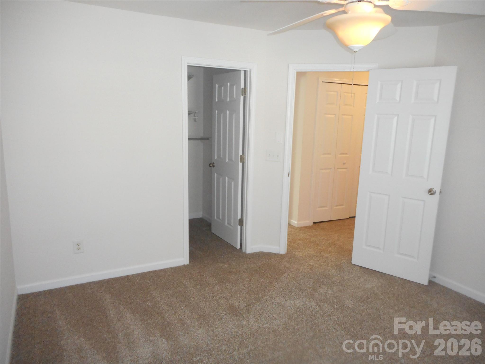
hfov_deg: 69.4
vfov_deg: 54.9
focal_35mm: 25
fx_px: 350
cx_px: 242
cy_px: 182
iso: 400
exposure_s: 1/25
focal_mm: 4.5
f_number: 3.7
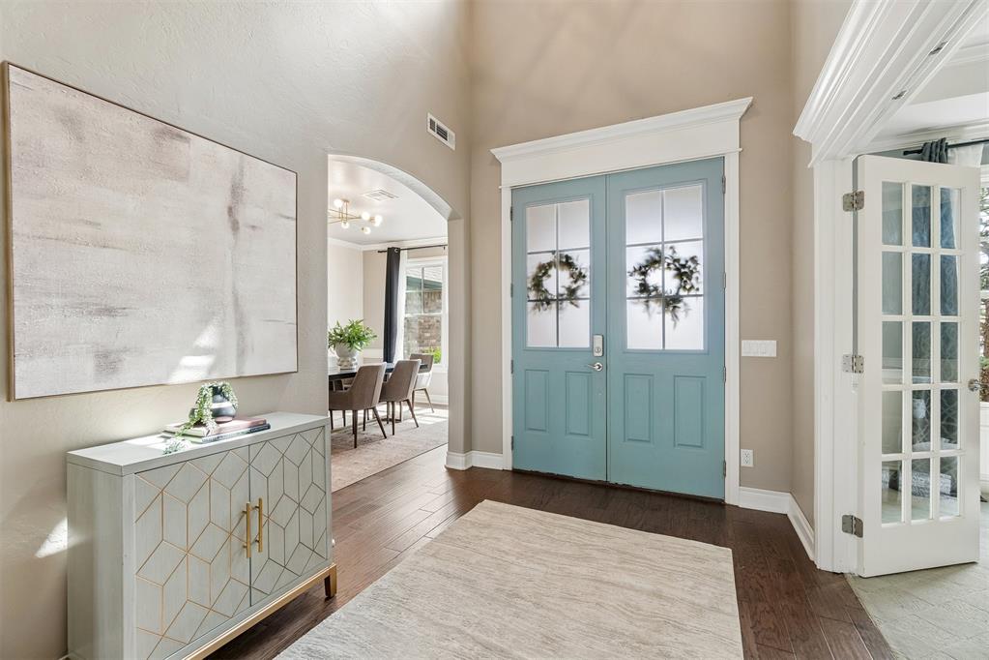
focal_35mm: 15
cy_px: 330
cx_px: 494
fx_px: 412
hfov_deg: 100.4
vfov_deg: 77.3
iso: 200
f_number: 6.3
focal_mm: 10
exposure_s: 1/80
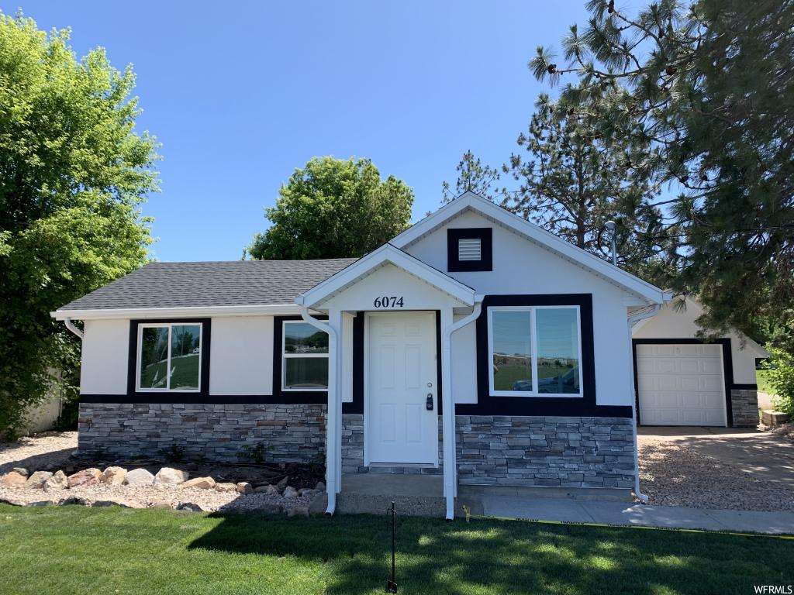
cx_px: 397
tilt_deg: +5.4
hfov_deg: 67.3
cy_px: 298
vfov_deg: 53.1
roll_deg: +0.5
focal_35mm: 26
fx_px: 596
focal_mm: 4.25
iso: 25
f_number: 1.8
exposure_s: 1/1266
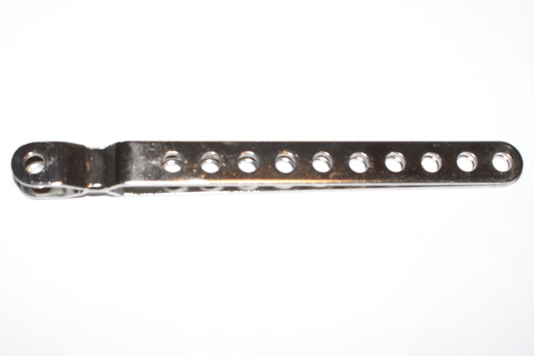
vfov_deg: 25.8
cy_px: 178
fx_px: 779
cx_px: 267
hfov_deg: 37.8
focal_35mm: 52
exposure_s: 1/60
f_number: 5.6
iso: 400
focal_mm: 35
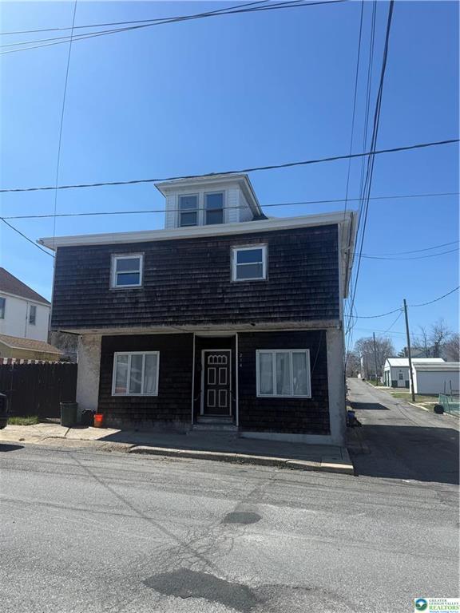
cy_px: 306
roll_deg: -0.9
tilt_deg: +10.1
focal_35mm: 24
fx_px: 425
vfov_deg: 71.6
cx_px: 230
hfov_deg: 56.8
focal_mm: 6.76
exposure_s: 1/4405
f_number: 1.78
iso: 80
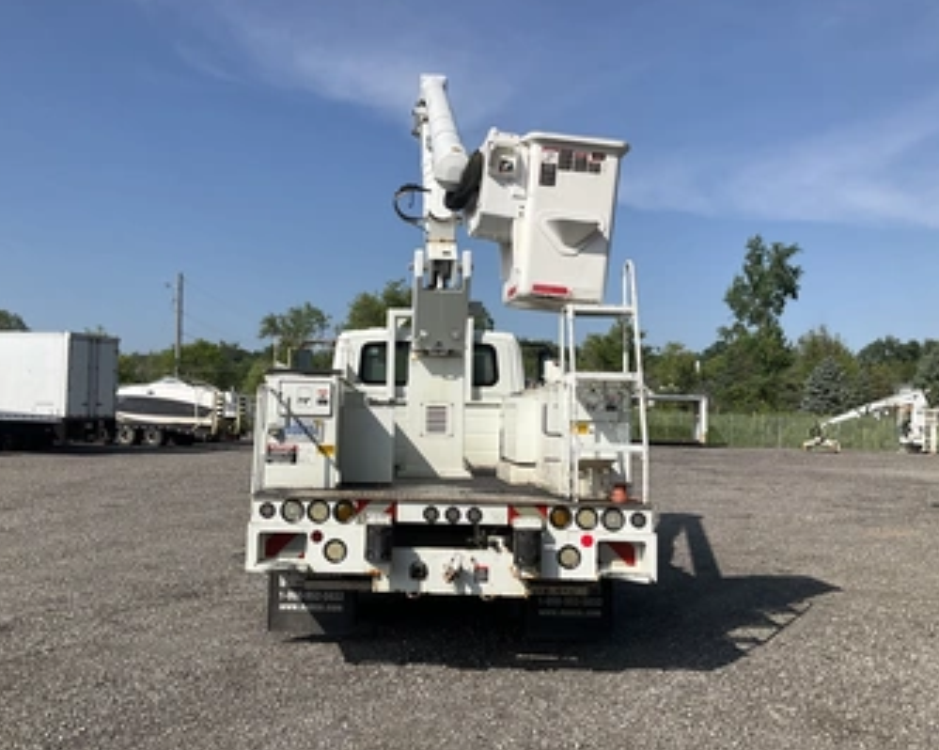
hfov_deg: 52.7
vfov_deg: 43.3
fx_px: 944
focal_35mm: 34
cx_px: 406
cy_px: 361
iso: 25
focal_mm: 3
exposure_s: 1/3125
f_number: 1.8
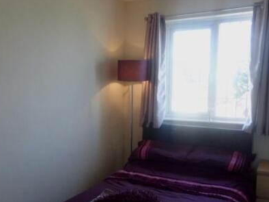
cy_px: 125
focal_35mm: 37
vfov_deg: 38.4
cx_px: 113
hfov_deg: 50.0
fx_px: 287
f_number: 3.3
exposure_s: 1/60
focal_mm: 4.3
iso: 200
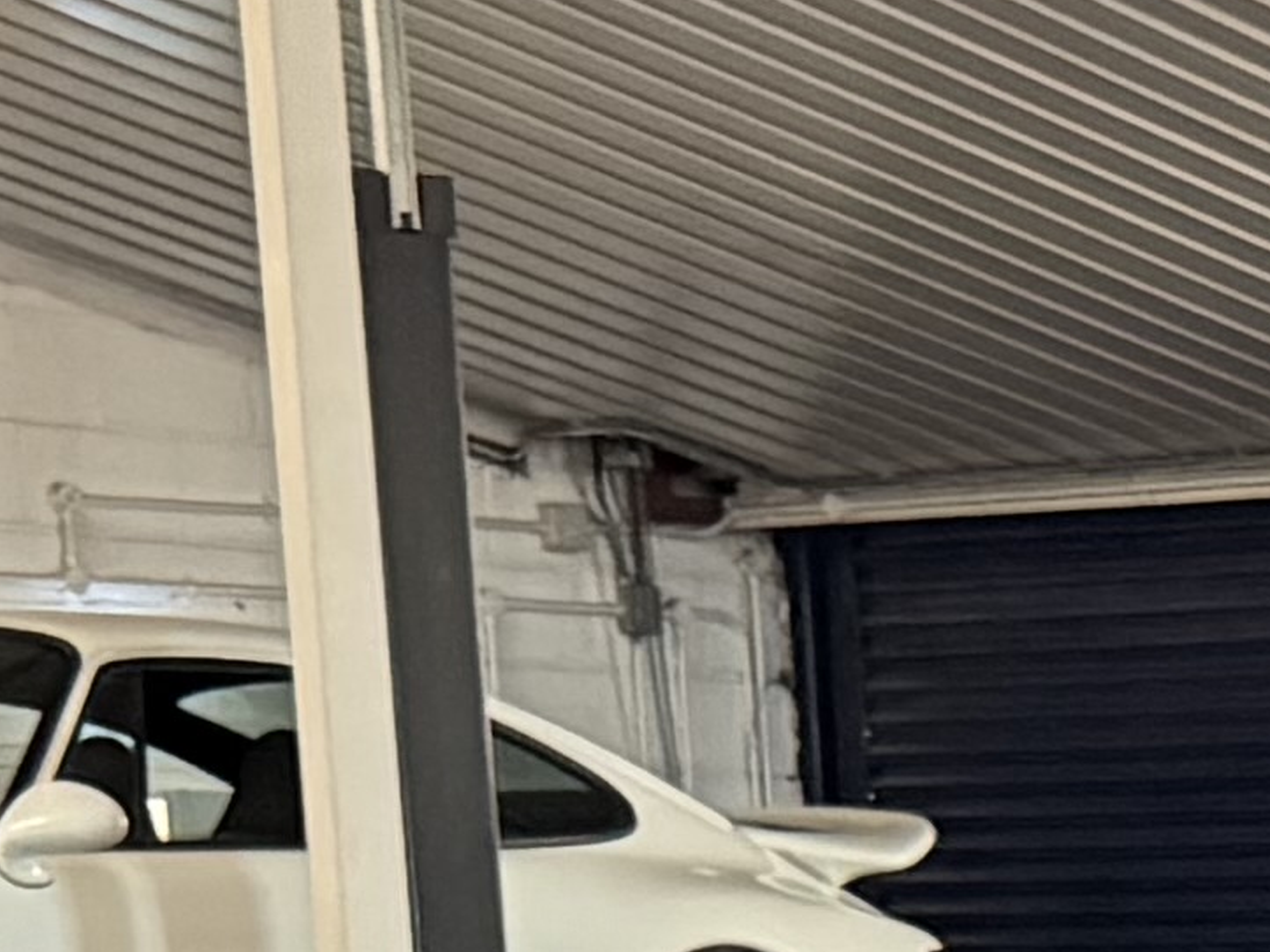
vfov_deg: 6.8
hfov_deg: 9.9
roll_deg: -0.2
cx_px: 2209
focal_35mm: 190
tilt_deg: -16.3
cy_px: 3153
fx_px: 6968
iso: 500
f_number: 1.78
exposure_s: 1/50
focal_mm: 6.76
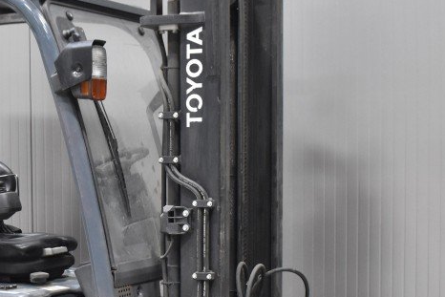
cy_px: 243
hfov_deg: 23.6
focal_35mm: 85
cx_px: 98
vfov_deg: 16.0
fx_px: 1051
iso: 1600
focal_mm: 22
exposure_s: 1/30
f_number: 4.5
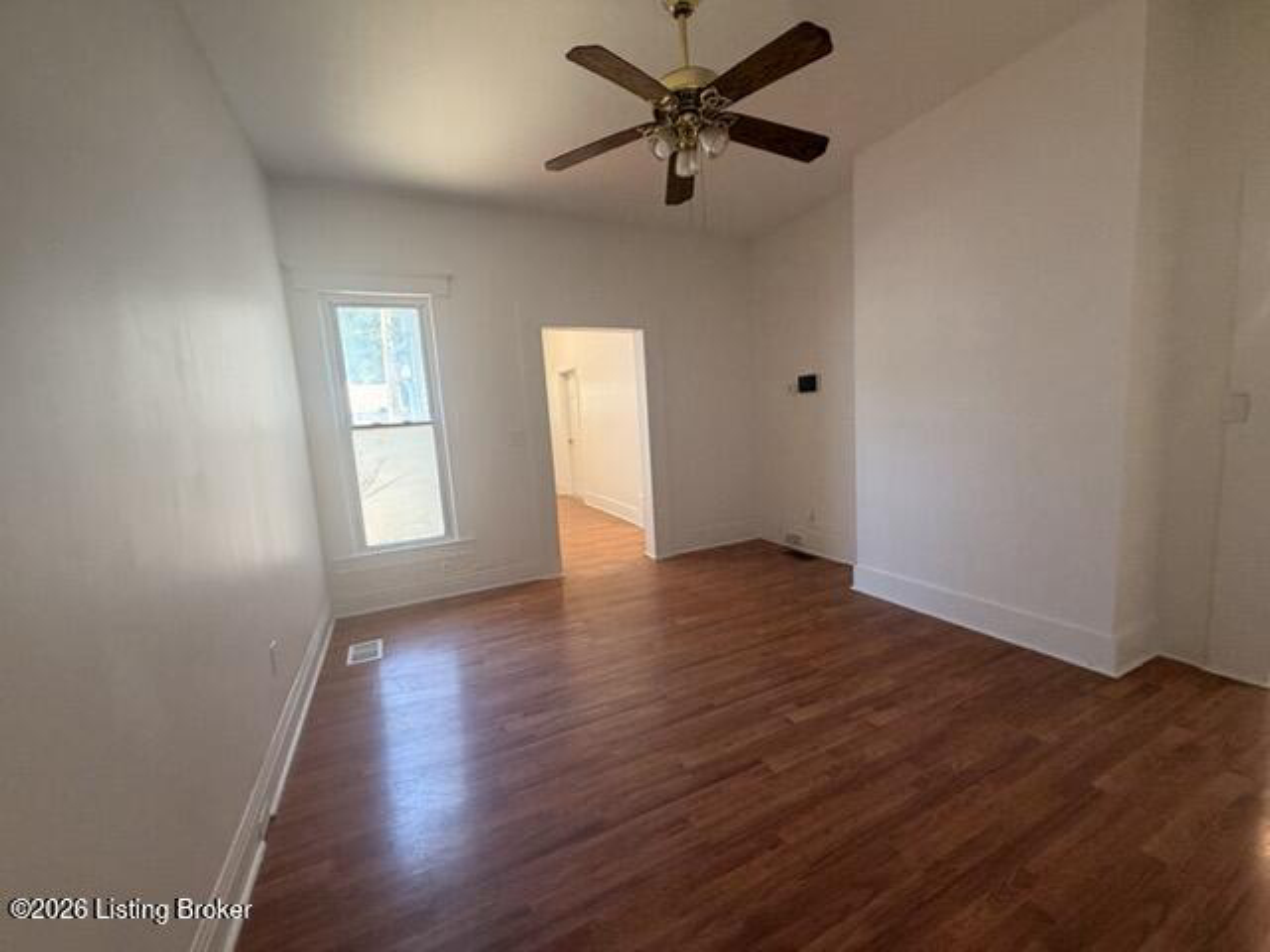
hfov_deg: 102.1
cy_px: 476
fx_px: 514
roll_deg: +3.8
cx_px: 635
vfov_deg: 85.7
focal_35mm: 14
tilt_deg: -7.2
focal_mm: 2.22
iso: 250
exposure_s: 1/60
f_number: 2.2
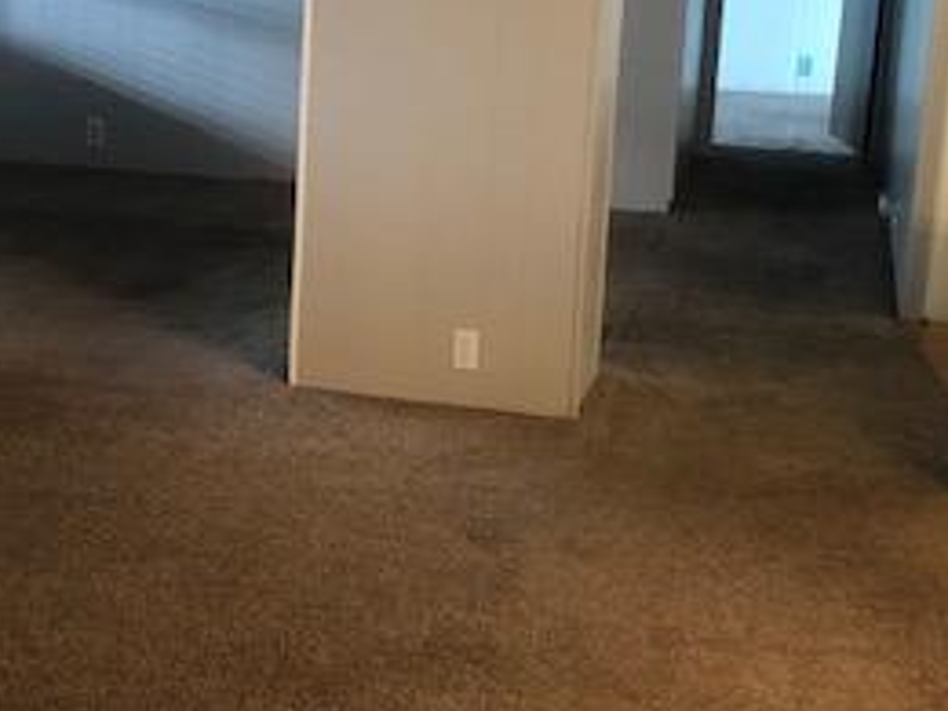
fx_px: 1890
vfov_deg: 21.3
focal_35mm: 69
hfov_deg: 27.3
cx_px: 117
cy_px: 281
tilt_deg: -12.5
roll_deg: +0.8
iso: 80
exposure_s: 1/15
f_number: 1.8
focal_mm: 4
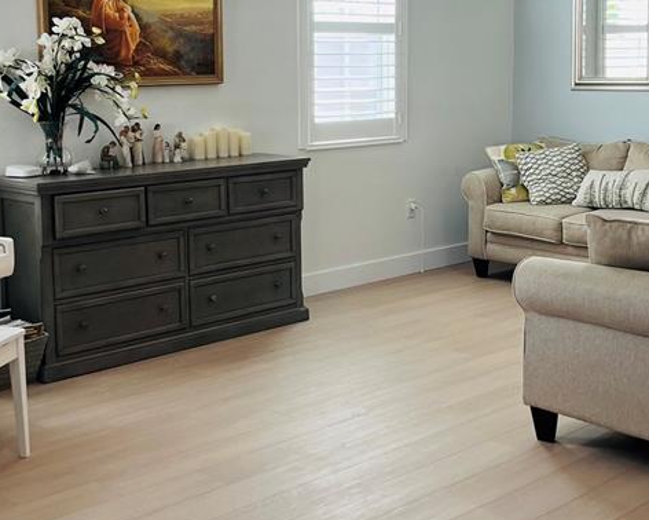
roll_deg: +0.9
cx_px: 340
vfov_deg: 27.5
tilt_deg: -7.5
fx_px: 1057
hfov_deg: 34.1
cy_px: 187
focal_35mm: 55
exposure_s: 1/120
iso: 80
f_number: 1.6
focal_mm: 5.1
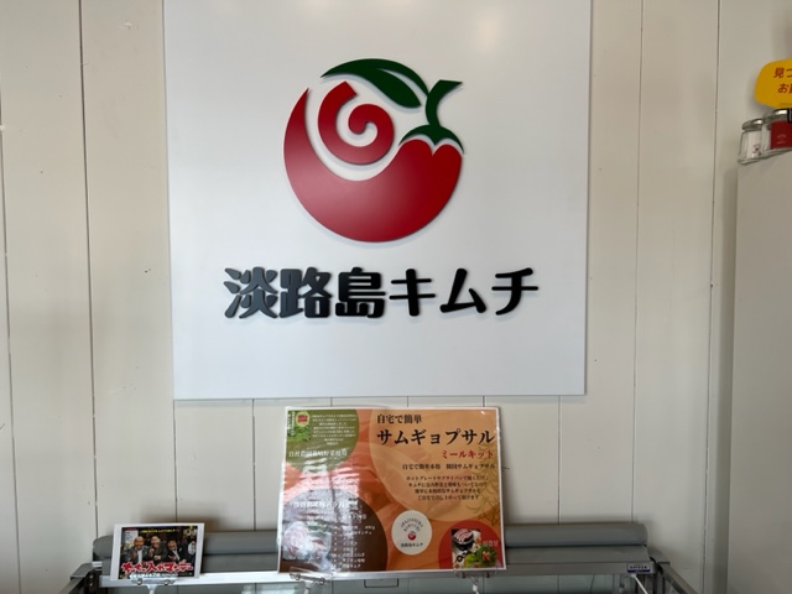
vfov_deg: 53.1
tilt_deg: -4.0
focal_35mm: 26
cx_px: 396
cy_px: 297
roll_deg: +0.6
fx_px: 595
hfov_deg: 67.3
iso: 40
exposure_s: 1/173
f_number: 1.5
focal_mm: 5.7
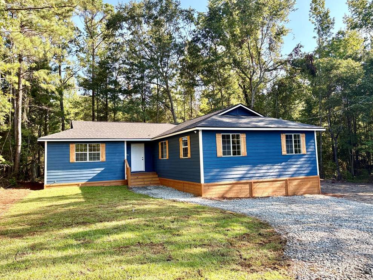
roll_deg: +2.1
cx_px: 187
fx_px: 291
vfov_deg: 51.4
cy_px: 136
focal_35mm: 27
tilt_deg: +5.9
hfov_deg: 65.3
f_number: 1.6
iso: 64
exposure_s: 1/647
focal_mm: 5.96
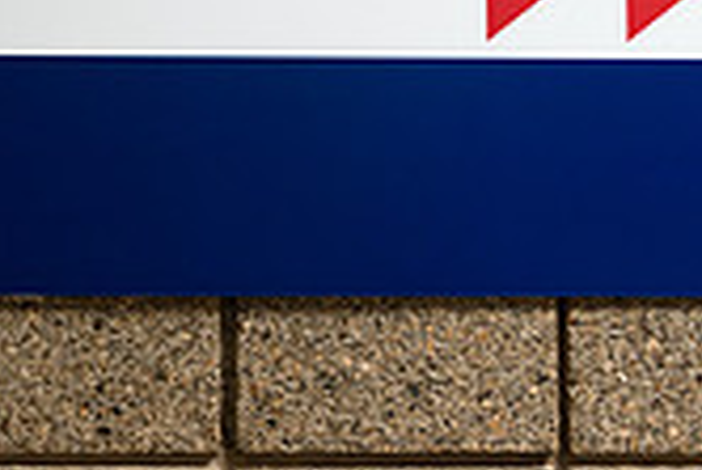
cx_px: -182
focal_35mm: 84
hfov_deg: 22.0
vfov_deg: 16.2
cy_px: 129
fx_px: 1639
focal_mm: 24
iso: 500
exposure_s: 1/125
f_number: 3.2
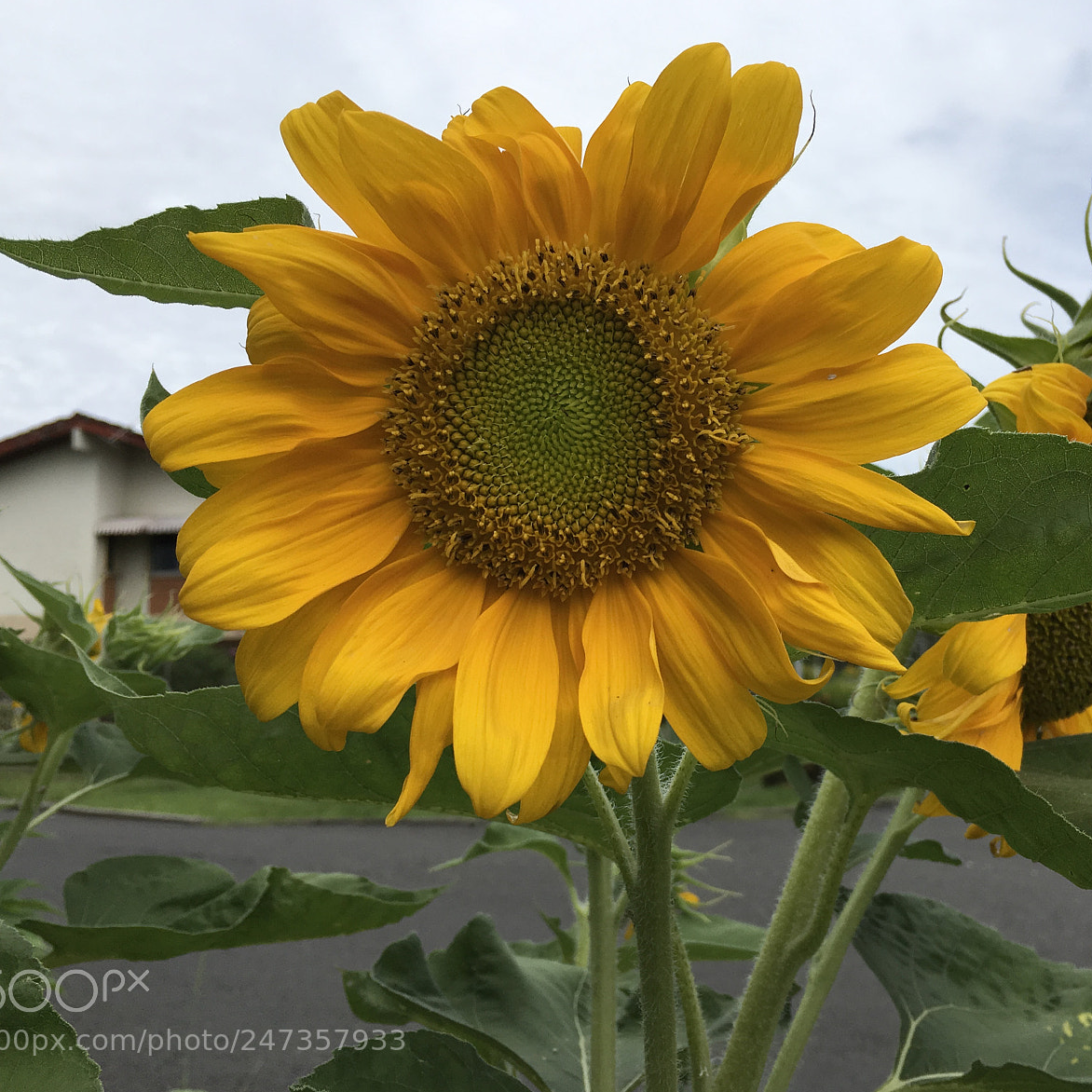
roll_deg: +1.7
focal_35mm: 35
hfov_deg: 46.9
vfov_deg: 47.2
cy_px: 554
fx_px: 1249
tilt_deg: +6.1
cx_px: 663
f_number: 2.2
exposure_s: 1/2331
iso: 25
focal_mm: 4.15
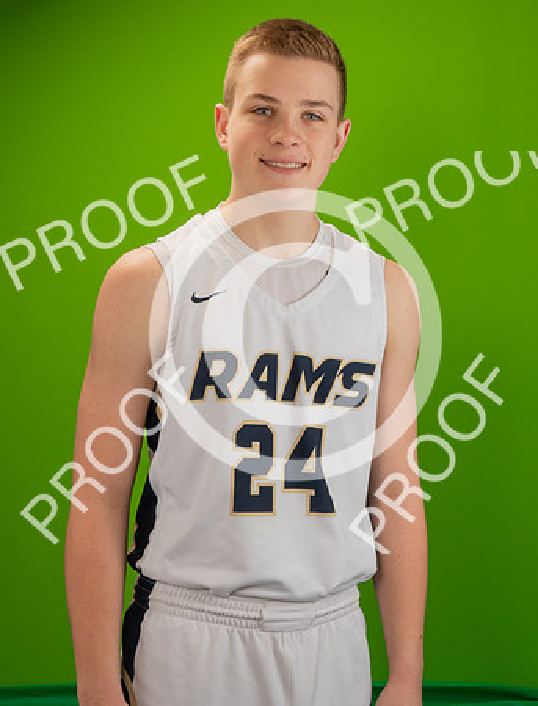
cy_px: 321
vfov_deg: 29.3
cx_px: 288
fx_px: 1351
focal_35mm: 66
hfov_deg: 22.5
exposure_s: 1/60
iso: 800
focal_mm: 42
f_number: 20
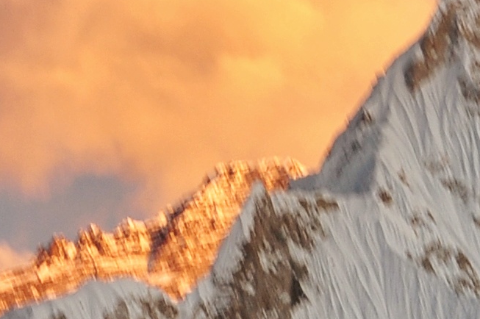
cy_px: 301
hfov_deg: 6.5
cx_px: -237
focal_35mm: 315
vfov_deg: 4.3
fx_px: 4196
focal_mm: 32
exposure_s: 1/30
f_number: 7.1
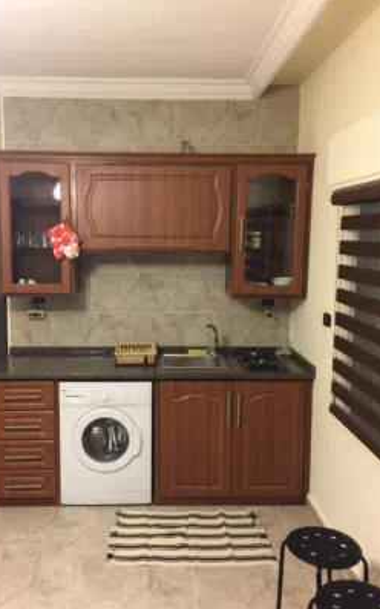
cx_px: 161
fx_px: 514
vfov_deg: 61.2
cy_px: 305
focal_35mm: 31
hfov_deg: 40.5
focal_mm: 4.15
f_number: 2.2
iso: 160
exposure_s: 1/17
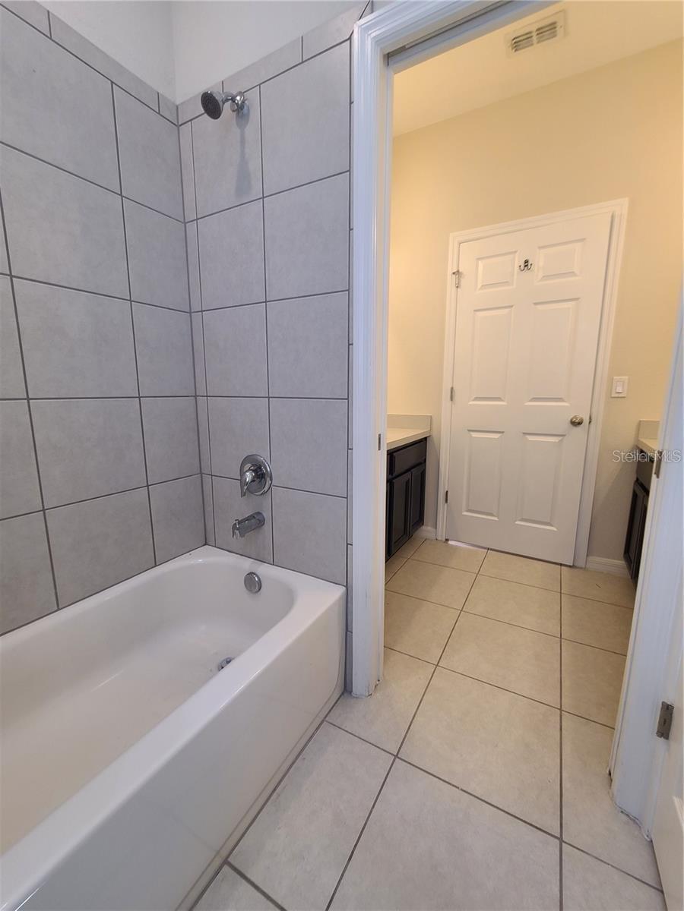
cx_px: 342
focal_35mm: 13
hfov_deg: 89.9
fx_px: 343
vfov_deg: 106.2
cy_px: 456
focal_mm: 2.2
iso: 100
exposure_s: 1/59
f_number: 2.2
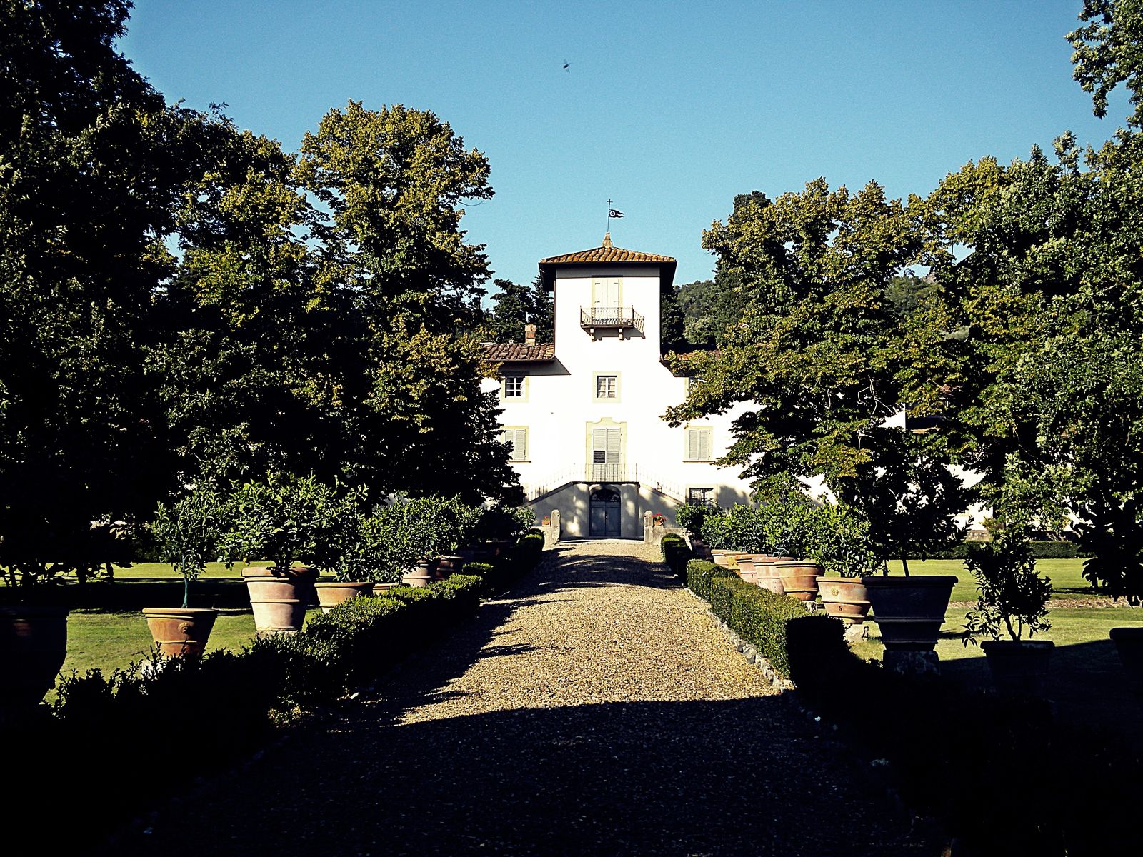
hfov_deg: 36.8
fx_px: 1717
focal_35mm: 52
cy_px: 428
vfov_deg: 28.0
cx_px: 572
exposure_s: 1/391
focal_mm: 9.3
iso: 80
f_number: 5.6
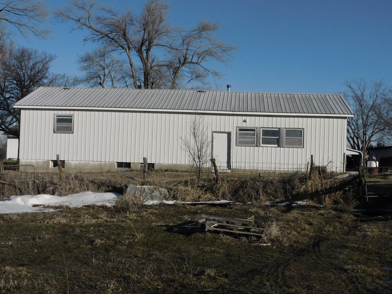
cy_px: 140
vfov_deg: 25.2
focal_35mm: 58
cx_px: 187
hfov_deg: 33.2
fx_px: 657
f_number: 4.5
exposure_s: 1/1600
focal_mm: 9.9
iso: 125
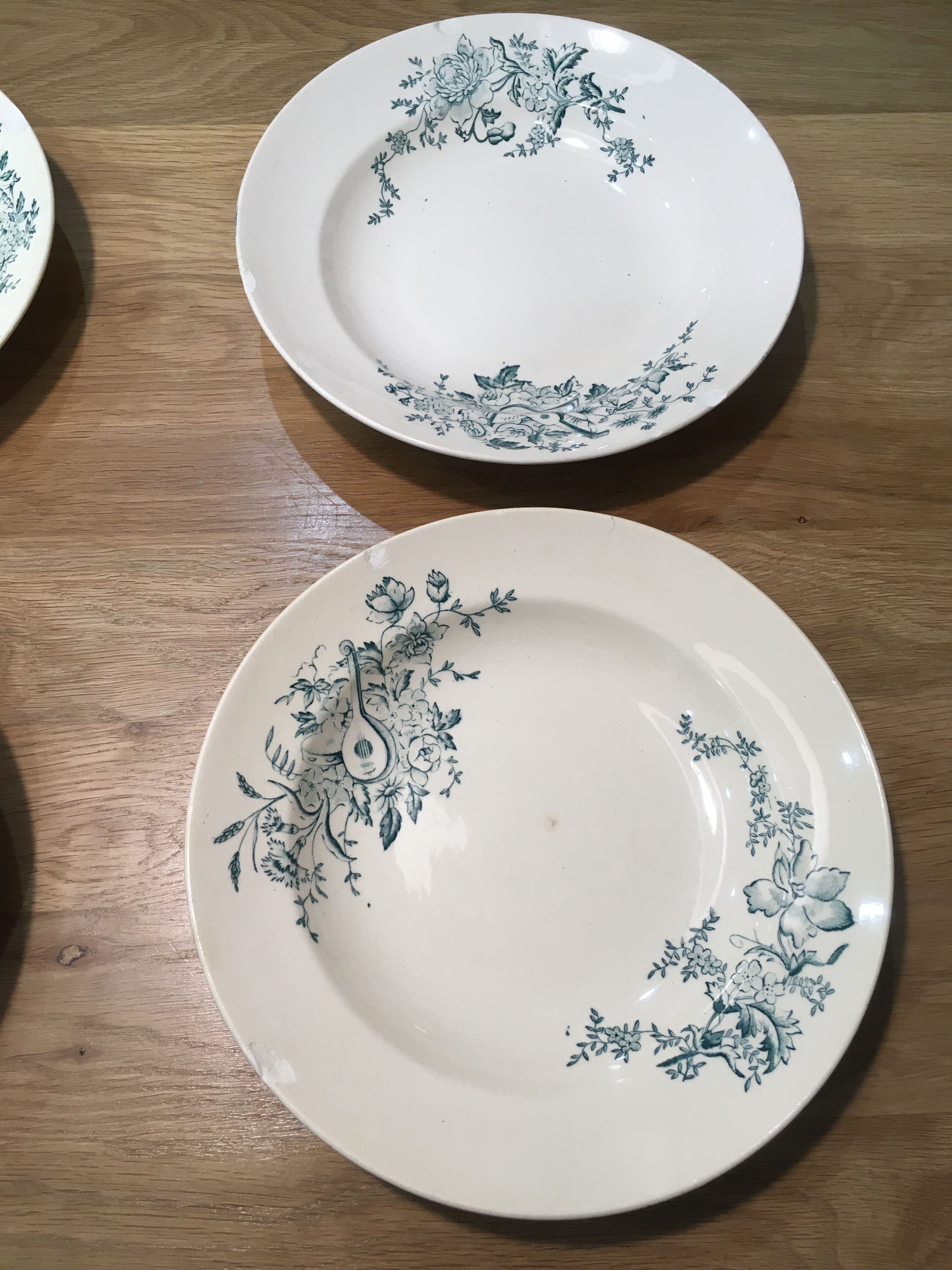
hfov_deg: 48.2
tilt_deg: -67.6
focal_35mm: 29
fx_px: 1063
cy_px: 635
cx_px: 476
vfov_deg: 61.7
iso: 40
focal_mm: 4.15
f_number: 2.2
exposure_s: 1/33
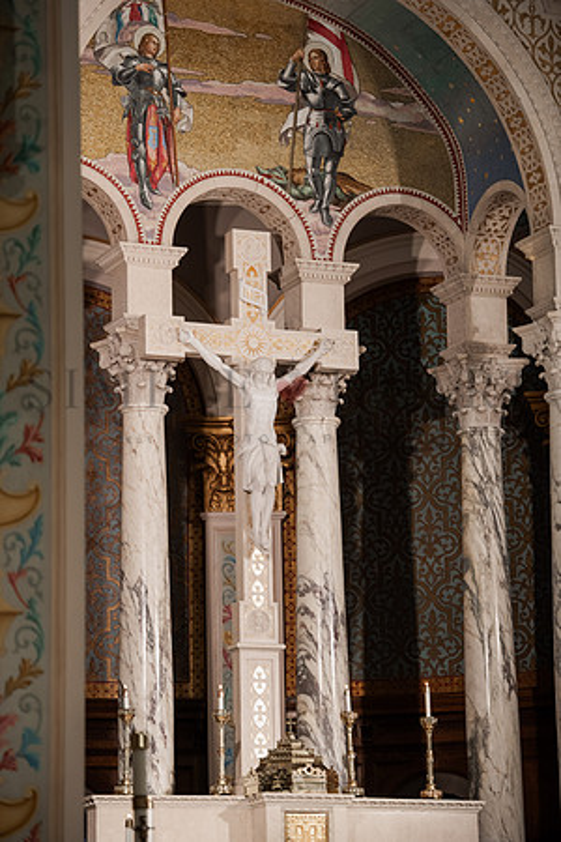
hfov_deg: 11.2
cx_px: 280
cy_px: 421
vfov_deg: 16.8
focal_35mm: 122
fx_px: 2852
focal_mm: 122
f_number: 2.8
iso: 1250
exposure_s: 1/100
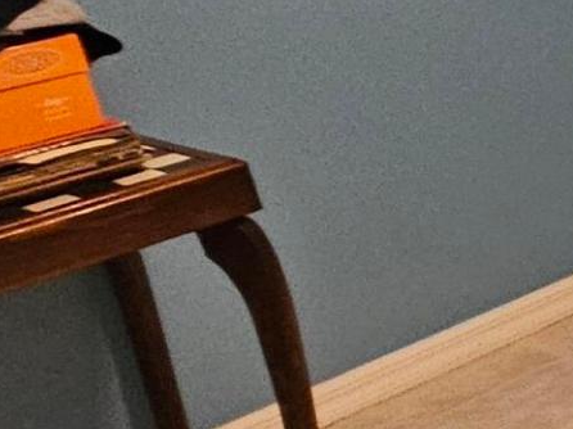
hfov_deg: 12.9
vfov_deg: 17.5
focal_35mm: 84
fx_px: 1390
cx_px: 1558
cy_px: 112
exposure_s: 1/30
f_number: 2.2
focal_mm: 2.2
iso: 500
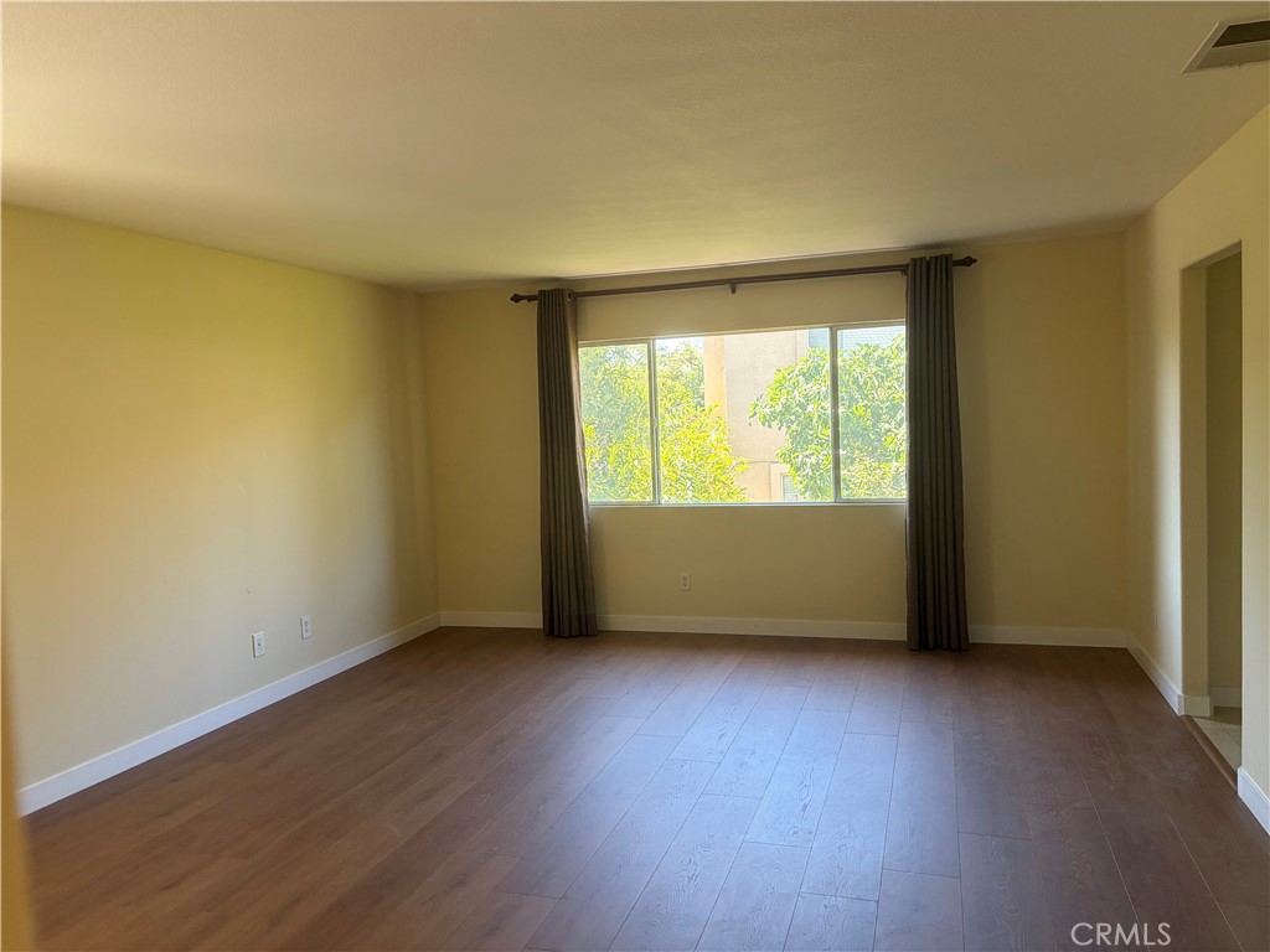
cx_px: 635
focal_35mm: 26
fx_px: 954
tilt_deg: -3.5
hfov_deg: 67.3
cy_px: 476
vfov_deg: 53.1
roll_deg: +2.4
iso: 125
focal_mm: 5.96
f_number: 1.6
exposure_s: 1/144
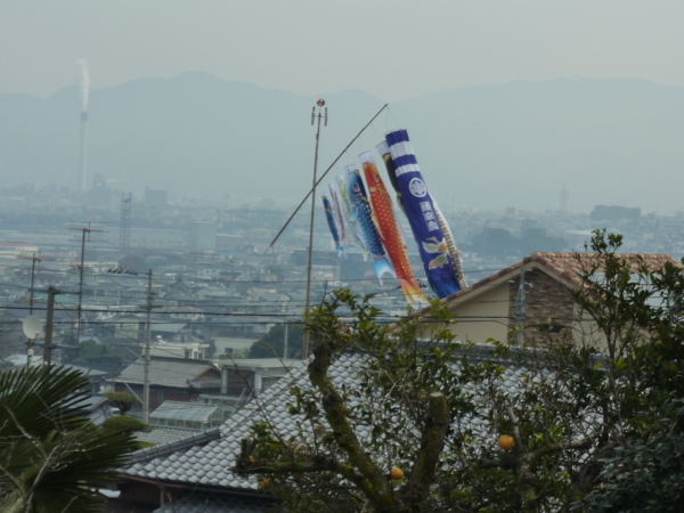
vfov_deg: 8.4
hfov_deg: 11.2
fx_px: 3478
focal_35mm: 176
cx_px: 342
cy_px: 256
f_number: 5.6
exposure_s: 1/500
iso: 125
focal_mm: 24.1
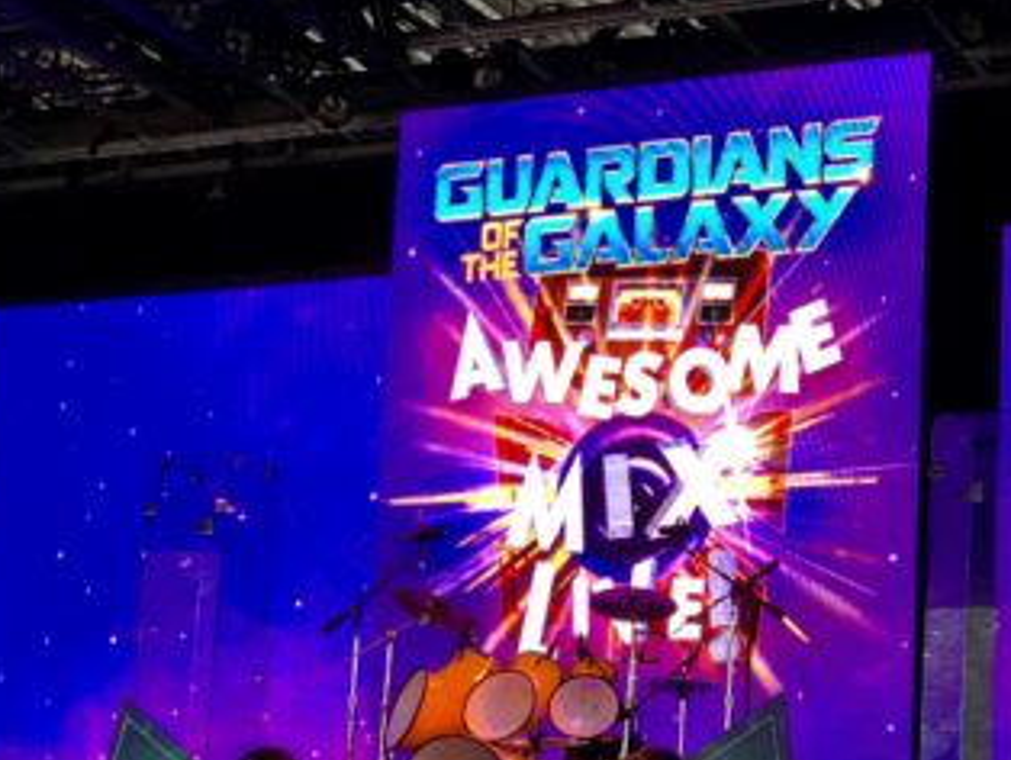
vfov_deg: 14.6
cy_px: 518
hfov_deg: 19.4
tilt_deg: +9.9
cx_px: 628
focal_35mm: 101
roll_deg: -2.8
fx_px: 2952
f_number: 2.4
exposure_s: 1/60
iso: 16
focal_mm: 6
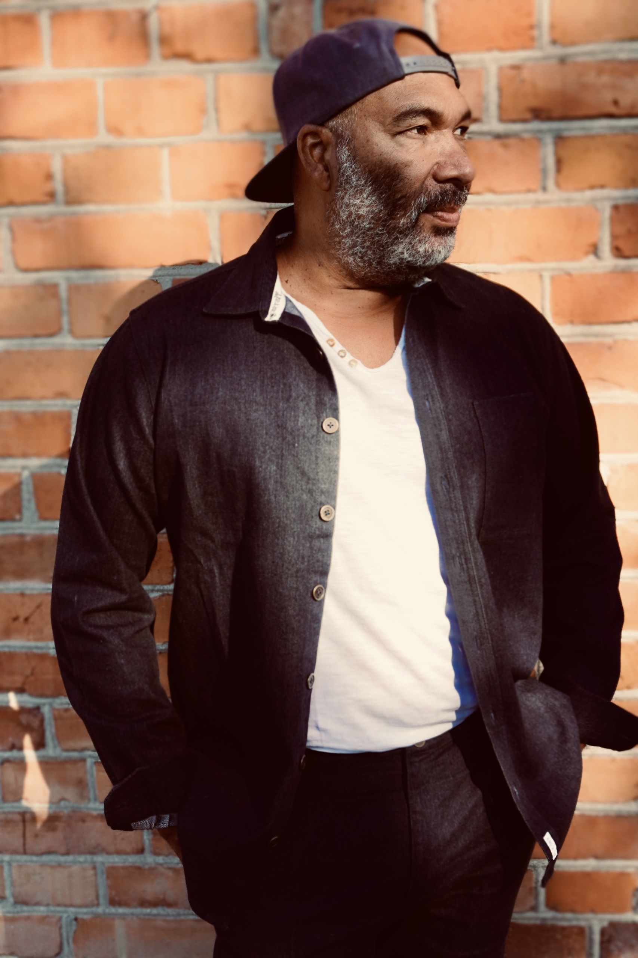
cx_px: 319
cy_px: 479
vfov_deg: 49.6
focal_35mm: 39
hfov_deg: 34.2
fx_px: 1037
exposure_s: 1/200
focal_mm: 26
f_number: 5
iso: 100
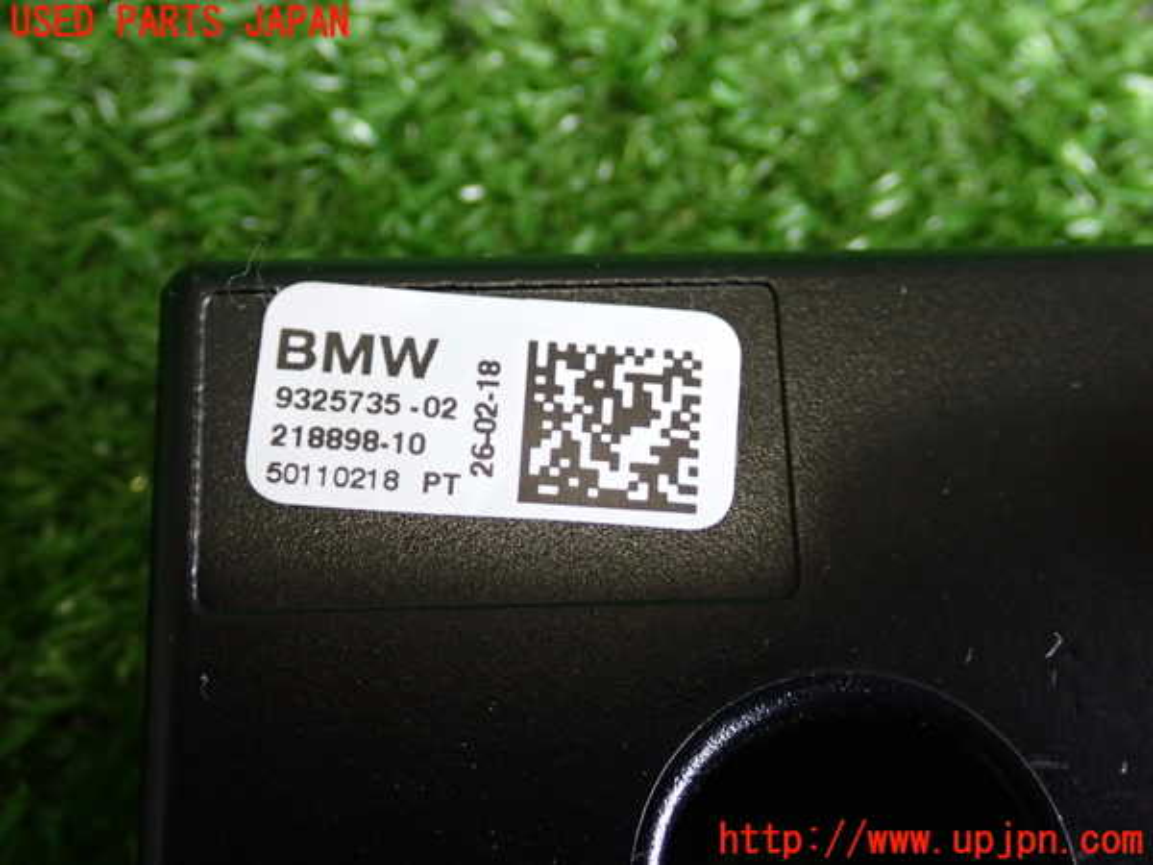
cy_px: 432
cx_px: 576
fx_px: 1665
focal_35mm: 50
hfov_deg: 38.2
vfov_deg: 29.1
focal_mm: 9.01
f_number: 3.2
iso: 500
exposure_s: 1/50
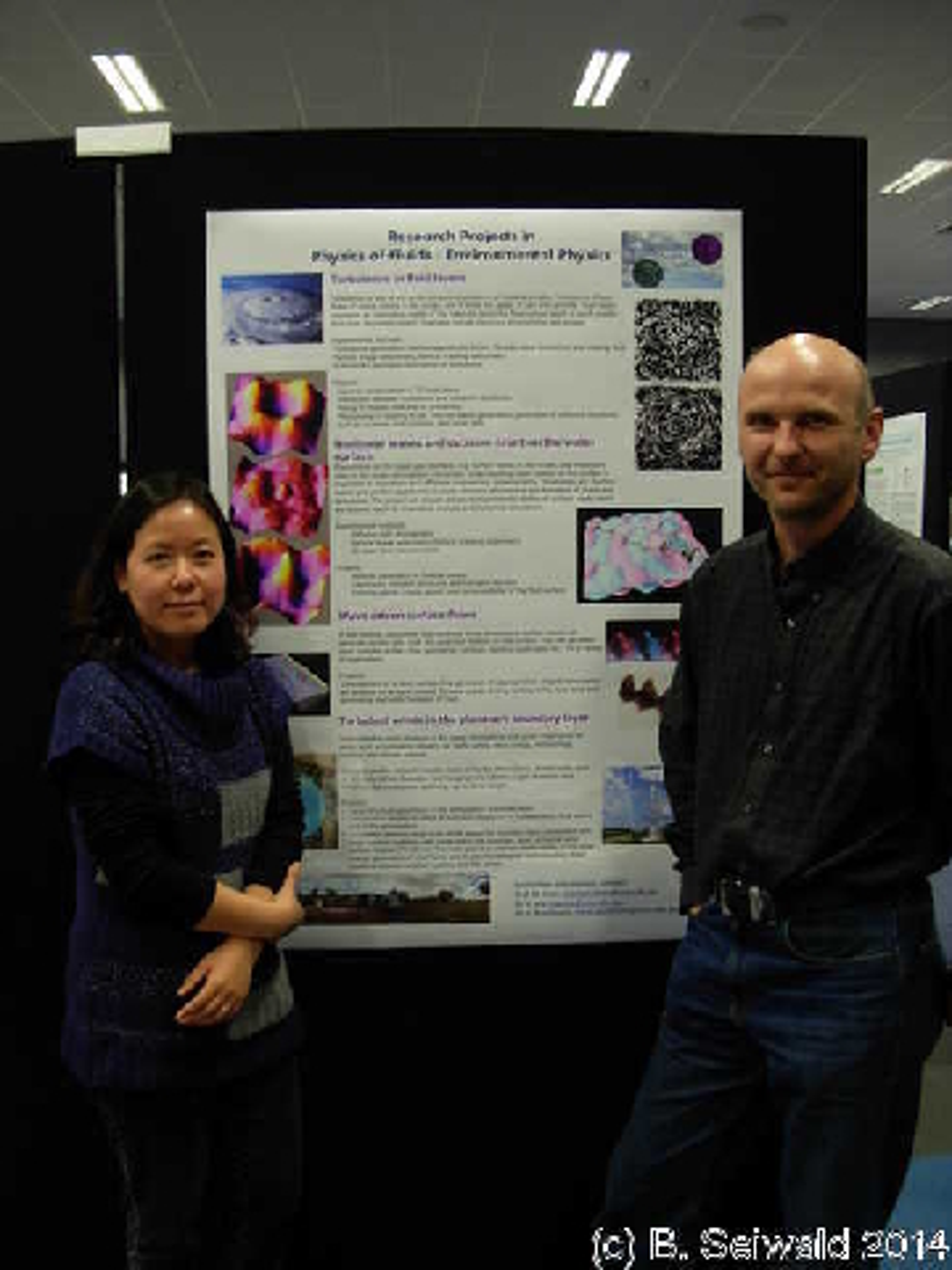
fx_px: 1393
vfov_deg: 49.0
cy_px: 635
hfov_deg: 37.7
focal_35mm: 38
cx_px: 476
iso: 79
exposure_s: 1/8.4
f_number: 2.9
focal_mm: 6.3
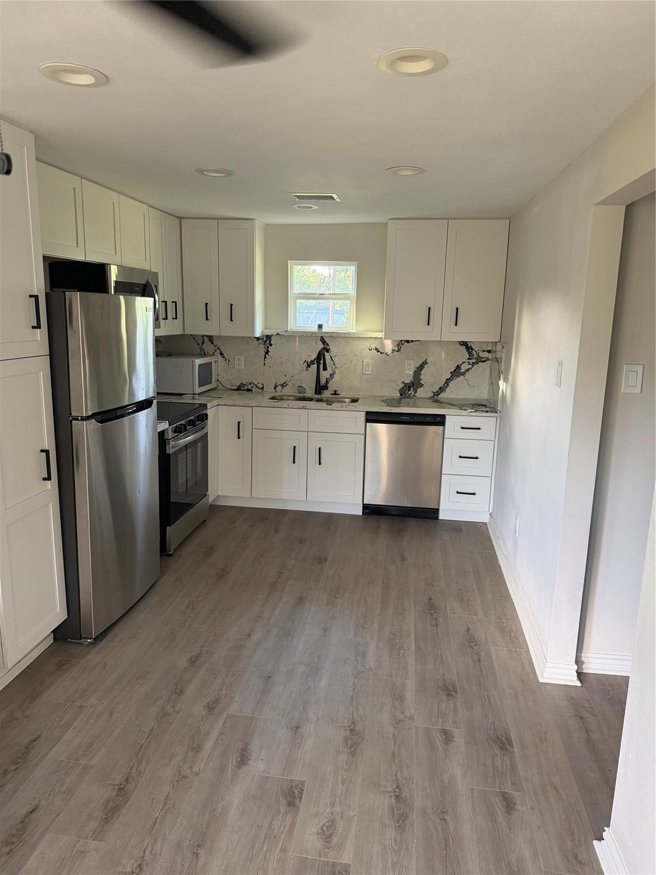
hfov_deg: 56.8
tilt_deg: -9.5
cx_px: 328
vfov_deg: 71.6
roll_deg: -3.6
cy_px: 438
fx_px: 606
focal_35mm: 24
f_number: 1.78
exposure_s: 1/60
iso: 320
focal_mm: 6.76
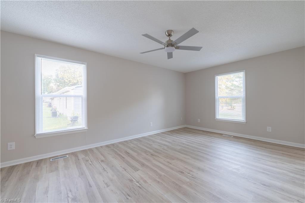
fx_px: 119
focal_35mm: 14
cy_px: 102
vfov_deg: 81.1
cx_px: 152
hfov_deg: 104.3
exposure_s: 1/25
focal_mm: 14
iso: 500
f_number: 7.1
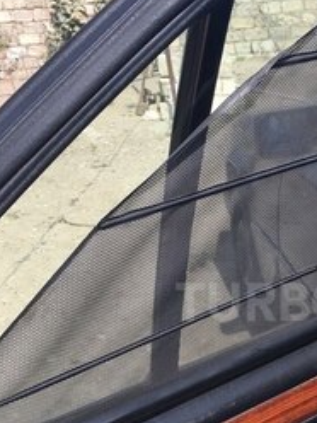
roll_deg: +3.8
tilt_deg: -23.2
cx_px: 307
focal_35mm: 58
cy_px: 302
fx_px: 708
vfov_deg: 32.8
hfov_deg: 24.2
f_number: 2.2
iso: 25
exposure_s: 1/732
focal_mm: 4.15
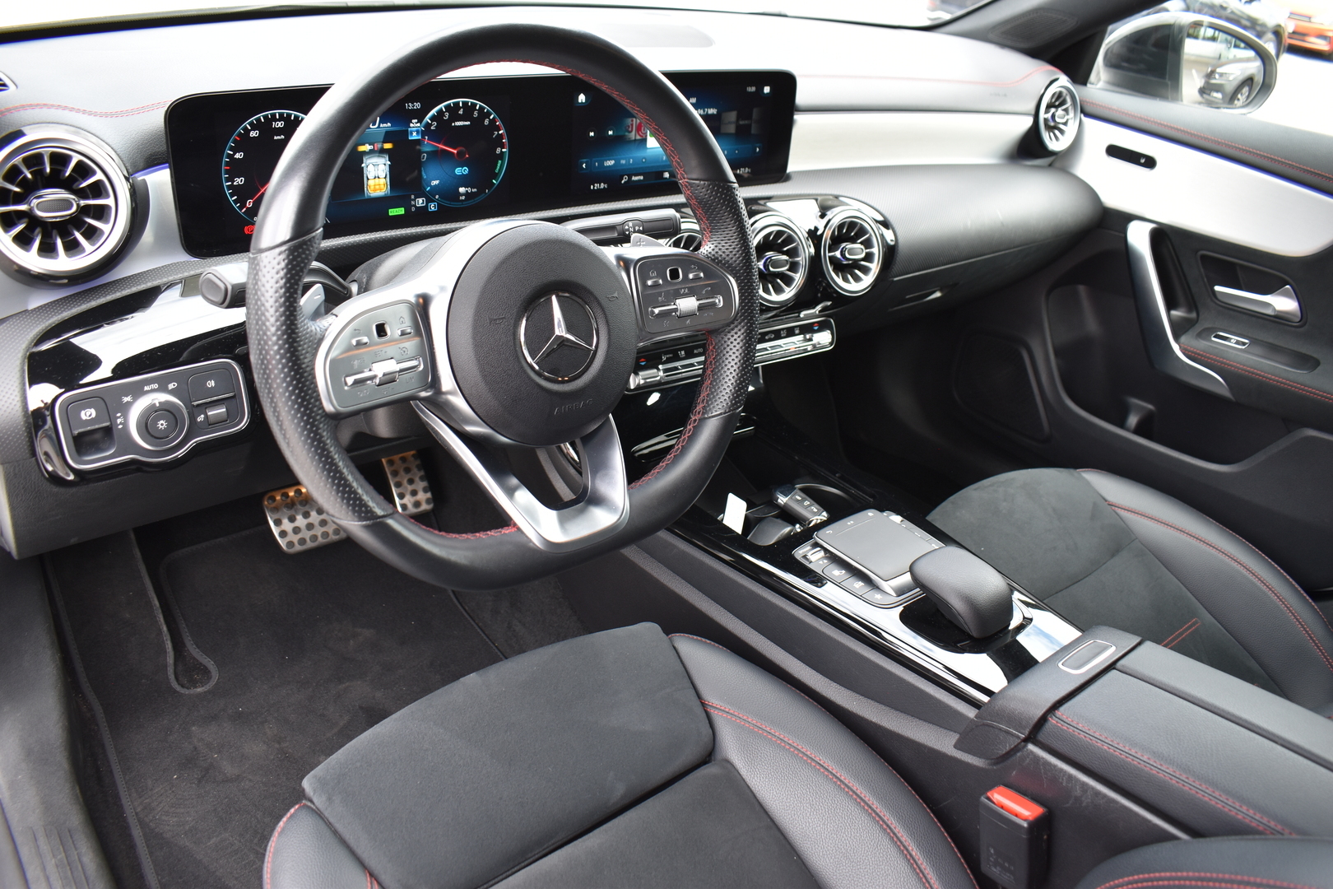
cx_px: 666
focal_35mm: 27
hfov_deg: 67.4
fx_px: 1000
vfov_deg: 47.9
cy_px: 444
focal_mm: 18
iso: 400
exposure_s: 1/125
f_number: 5.6
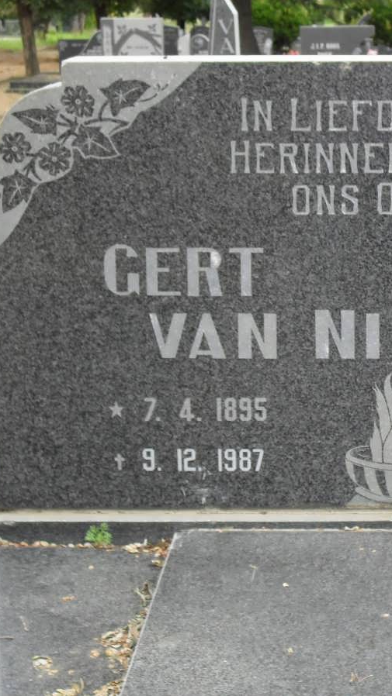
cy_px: 348
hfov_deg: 14.3
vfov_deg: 25.6
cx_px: 407
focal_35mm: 83
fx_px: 1534
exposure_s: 1/90
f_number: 4.3
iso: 100
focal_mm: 10.1
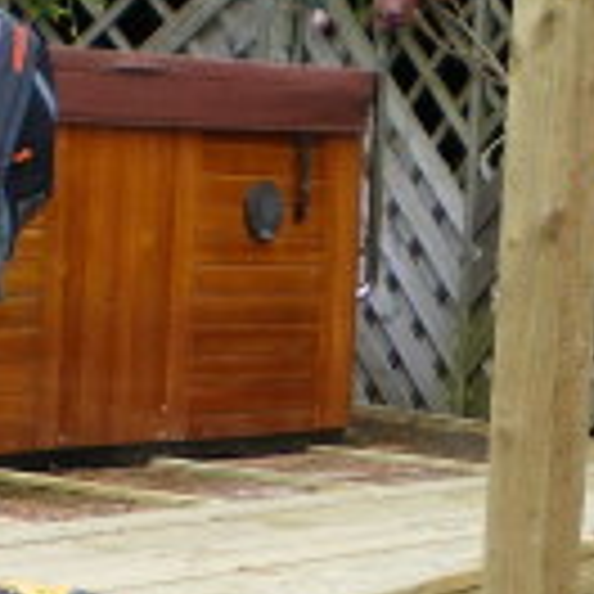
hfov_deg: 14.2
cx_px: 274
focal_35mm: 123
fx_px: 2388
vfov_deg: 13.8
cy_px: 693
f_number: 3.1
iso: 64
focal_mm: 6.3
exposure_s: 1/400
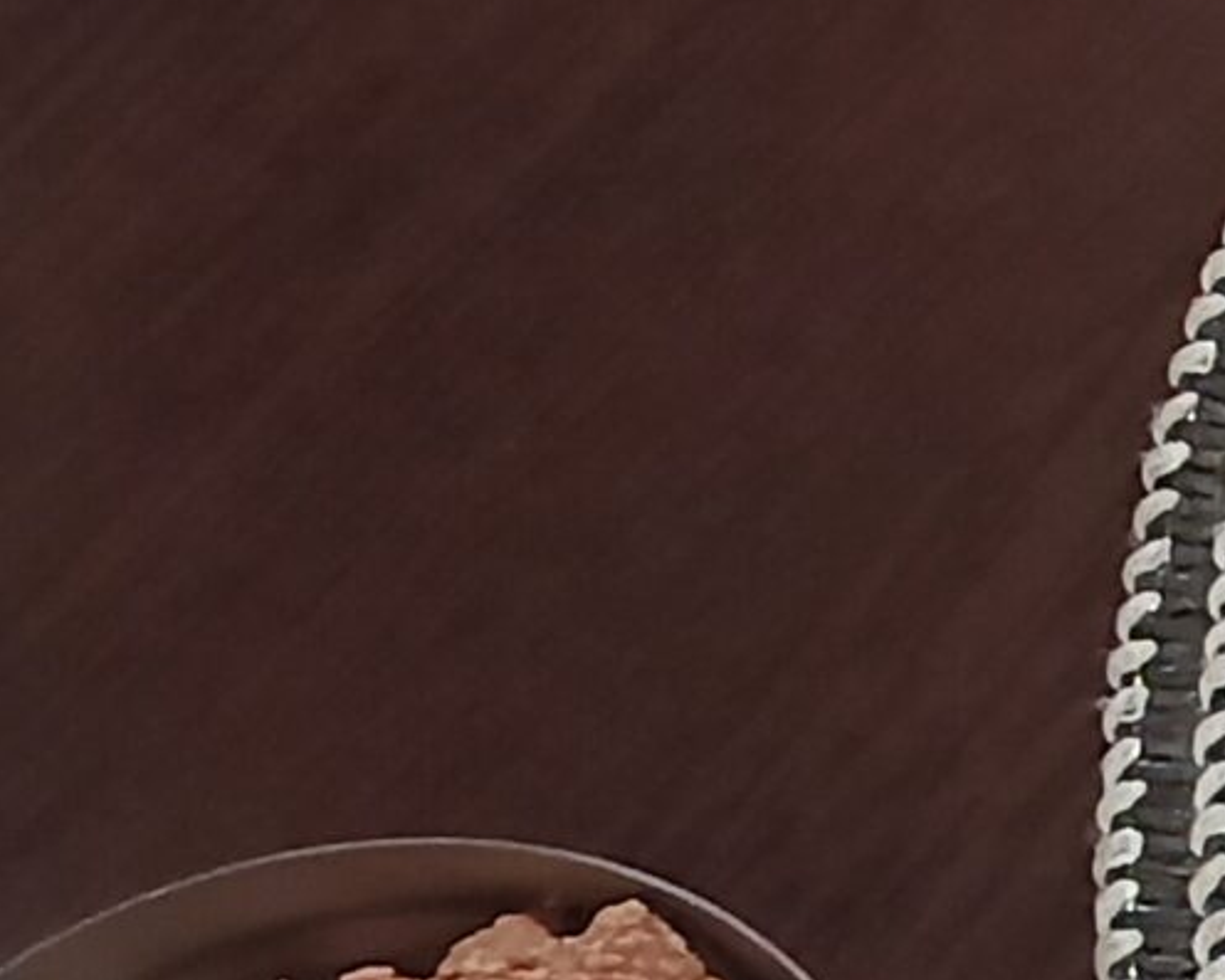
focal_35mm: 217
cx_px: 2786
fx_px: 7869
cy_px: 326
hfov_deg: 8.3
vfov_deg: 7.1
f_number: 1.8
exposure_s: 1/33.3
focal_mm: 3.96
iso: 733
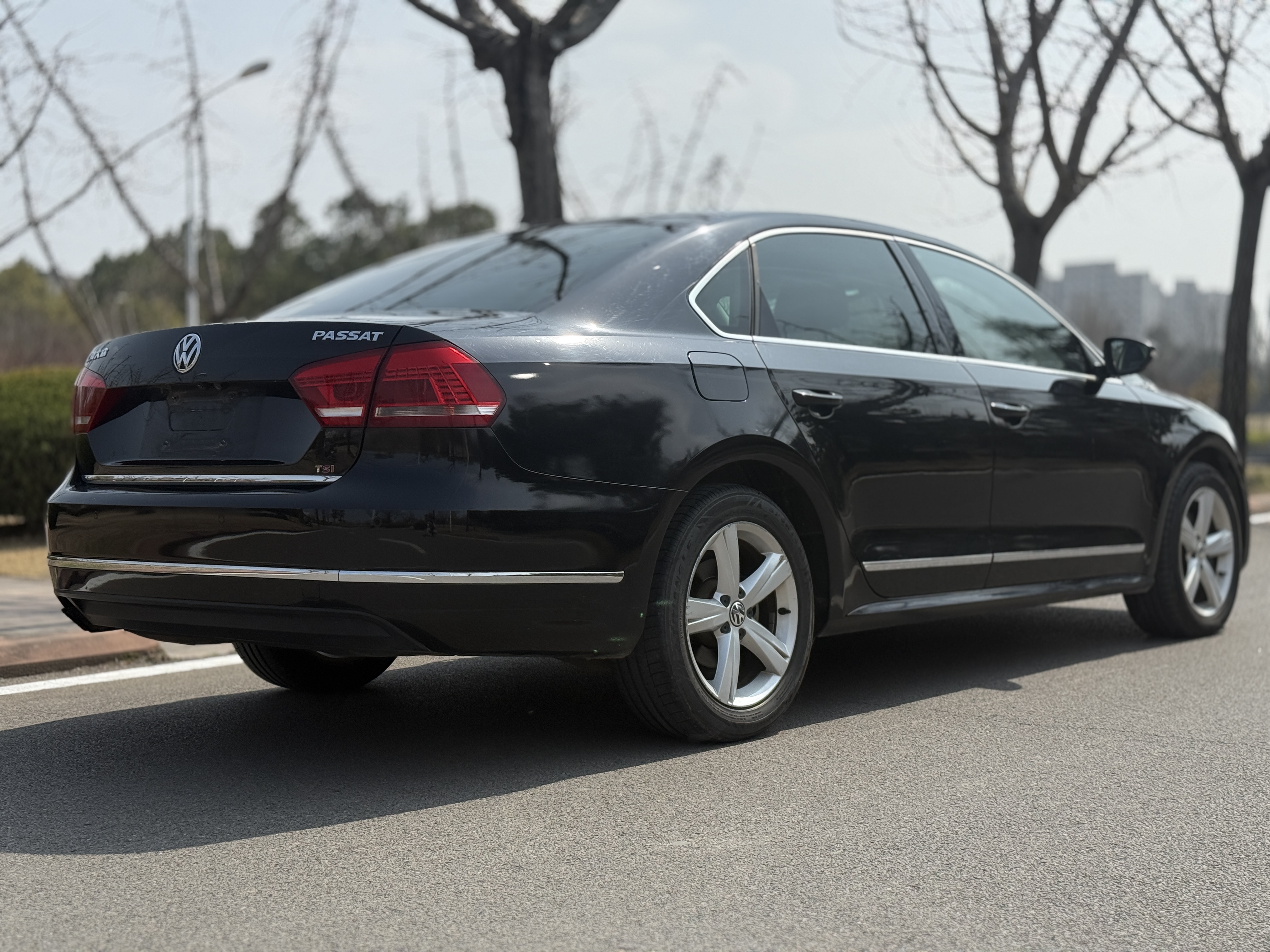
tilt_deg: -0.4
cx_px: 635
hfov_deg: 39.7
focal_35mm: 48
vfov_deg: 30.3
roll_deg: +0.0
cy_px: 476
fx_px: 1761
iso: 80
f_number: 1.78
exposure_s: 1/7143
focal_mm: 6.76
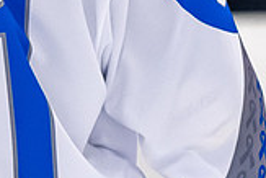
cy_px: -87
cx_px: -39
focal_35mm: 1000
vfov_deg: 1.4
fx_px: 7395
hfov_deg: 2.1
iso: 2000
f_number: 3.2
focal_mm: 135
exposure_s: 1/800
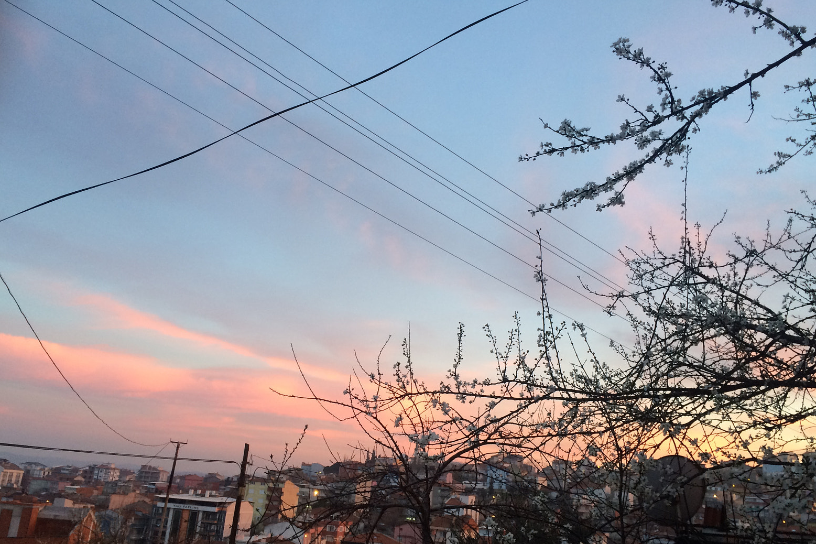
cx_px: 407
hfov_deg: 60.3
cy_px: 311
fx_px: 703
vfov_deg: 42.2
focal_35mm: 31
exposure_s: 1/33
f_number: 2.2
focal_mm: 4.15
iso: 100
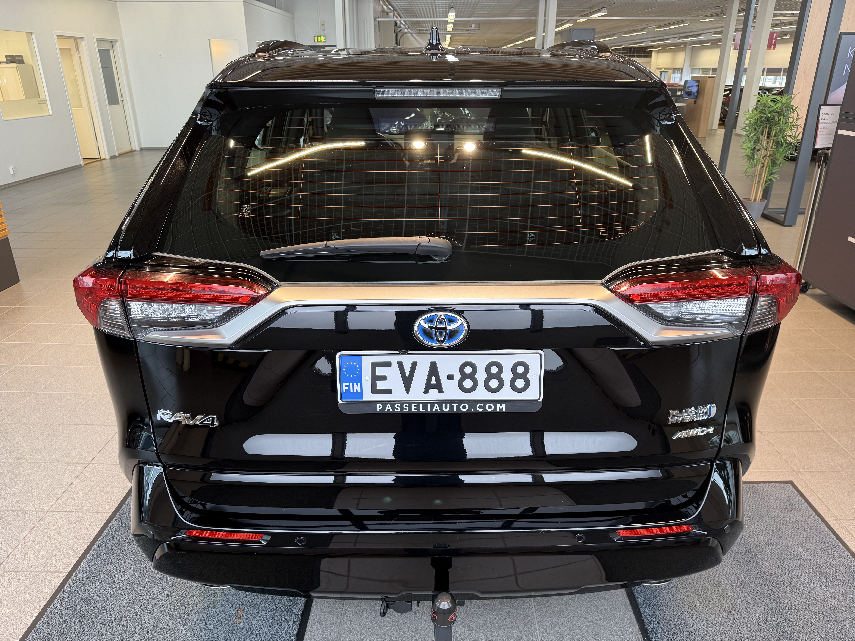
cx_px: 428
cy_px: 320
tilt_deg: -22.8
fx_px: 593
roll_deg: +0.3
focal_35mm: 24
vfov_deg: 56.8
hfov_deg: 71.6
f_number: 1.78
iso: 125
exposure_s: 1/100
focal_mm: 6.76
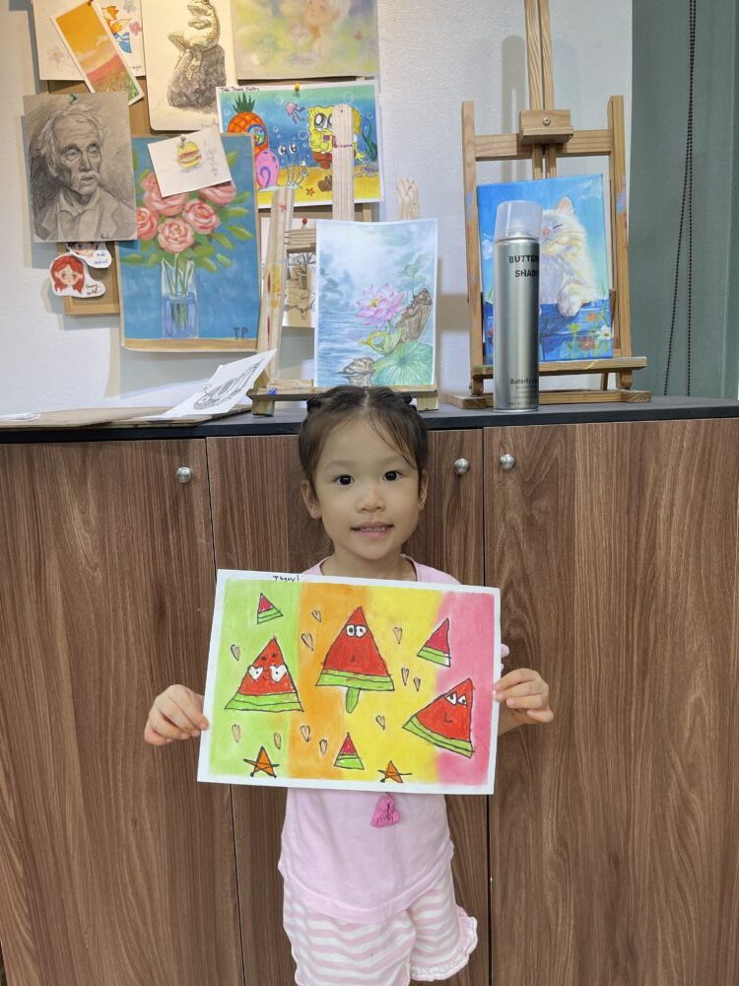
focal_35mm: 25
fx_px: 712
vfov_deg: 69.4
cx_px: 370
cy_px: 493
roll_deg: +2.1
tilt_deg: -9.8
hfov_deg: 54.9
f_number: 1.6
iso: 64
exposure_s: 1/100
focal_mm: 5.1
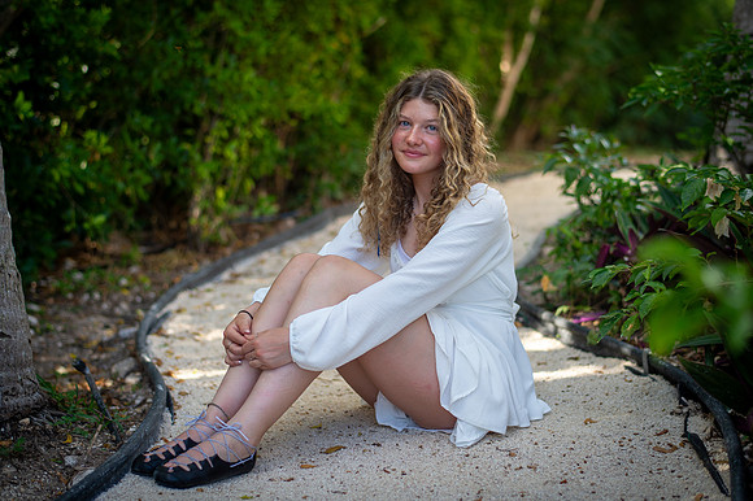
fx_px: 1212
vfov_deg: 23.4
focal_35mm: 58
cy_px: 250
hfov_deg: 34.5
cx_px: 376
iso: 400
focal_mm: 58
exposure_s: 1/640
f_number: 2.2
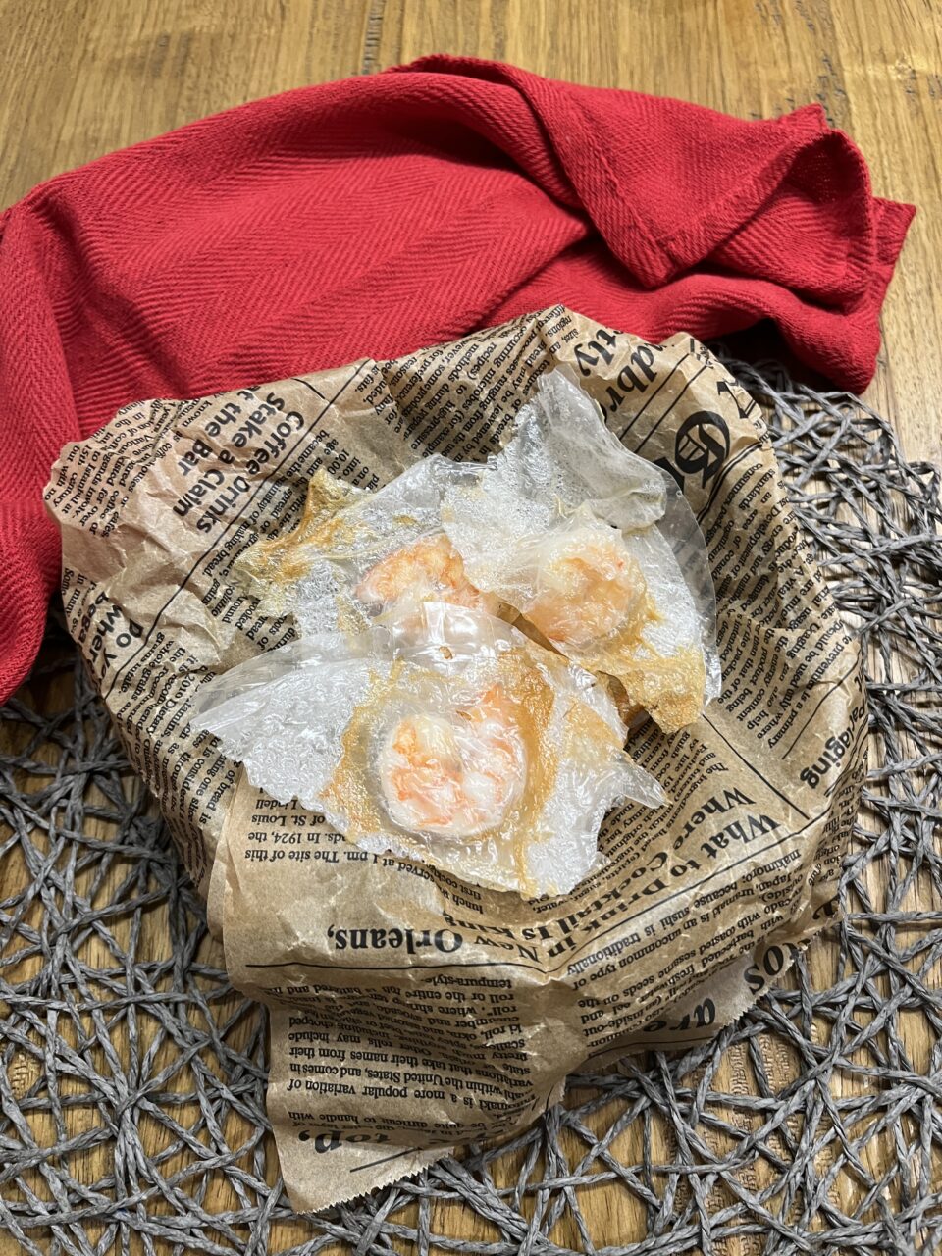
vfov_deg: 67.3
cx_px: 471
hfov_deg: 53.1
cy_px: 628
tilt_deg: -67.1
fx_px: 943
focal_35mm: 26
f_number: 1.6
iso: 160
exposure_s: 1/60
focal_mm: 5.1
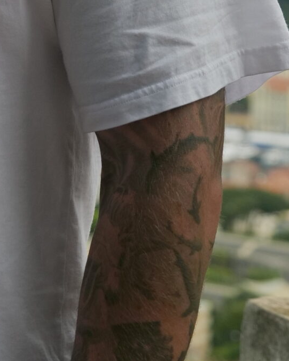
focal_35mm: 213
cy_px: -193
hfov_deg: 7.1
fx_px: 2279
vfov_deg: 8.8
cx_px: -158
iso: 1250
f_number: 5.6
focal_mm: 60
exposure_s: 1/125
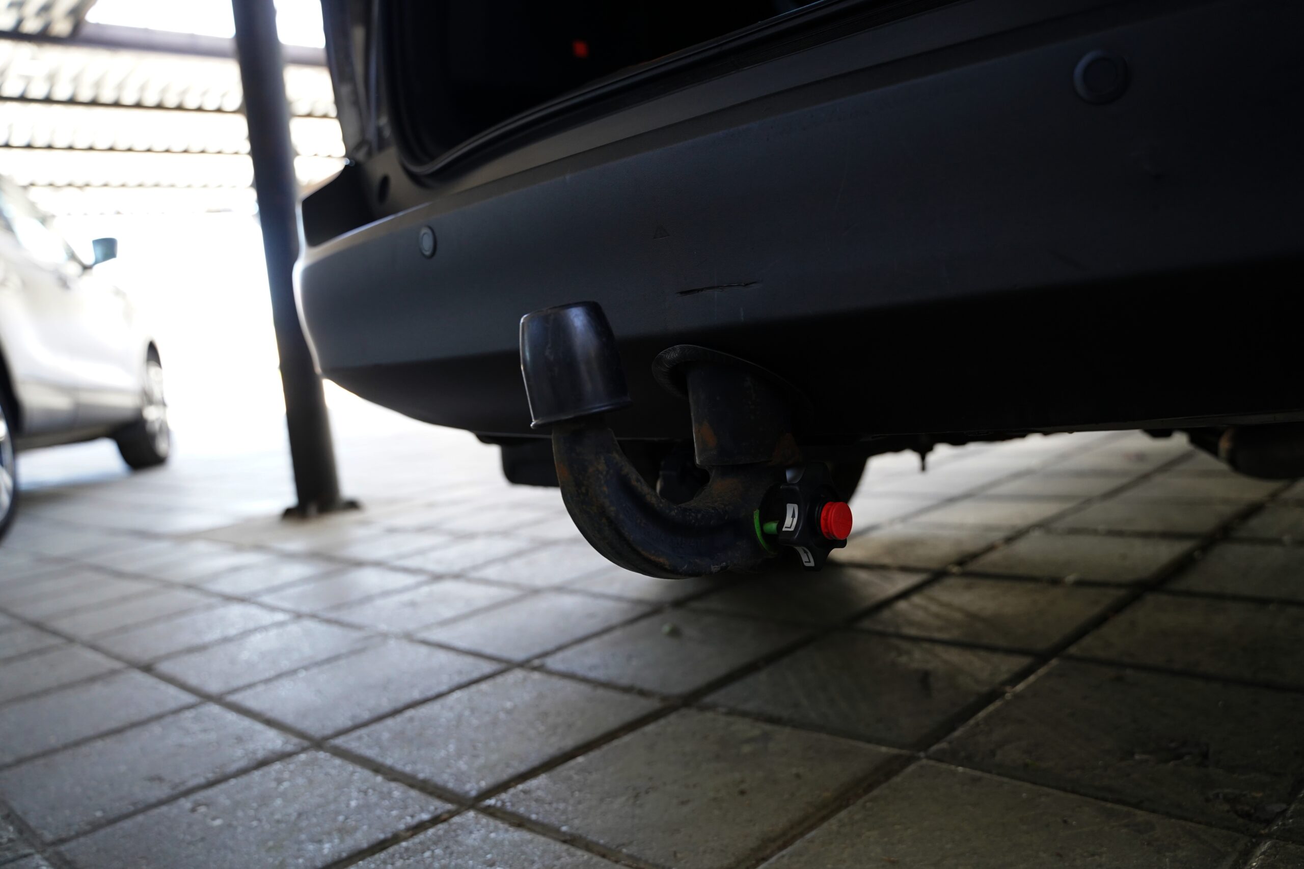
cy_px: 434
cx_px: 652
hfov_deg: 63.7
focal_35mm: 29
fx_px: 1050
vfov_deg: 45.0
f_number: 3.5
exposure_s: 1/160
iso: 1600
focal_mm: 29
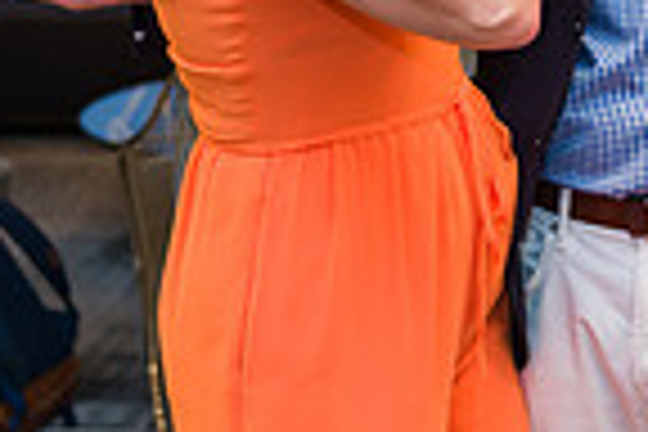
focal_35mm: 137
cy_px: -148
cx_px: 810
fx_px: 2466
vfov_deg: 9.8
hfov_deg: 14.4
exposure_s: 1/200
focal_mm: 34
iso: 400
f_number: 3.2
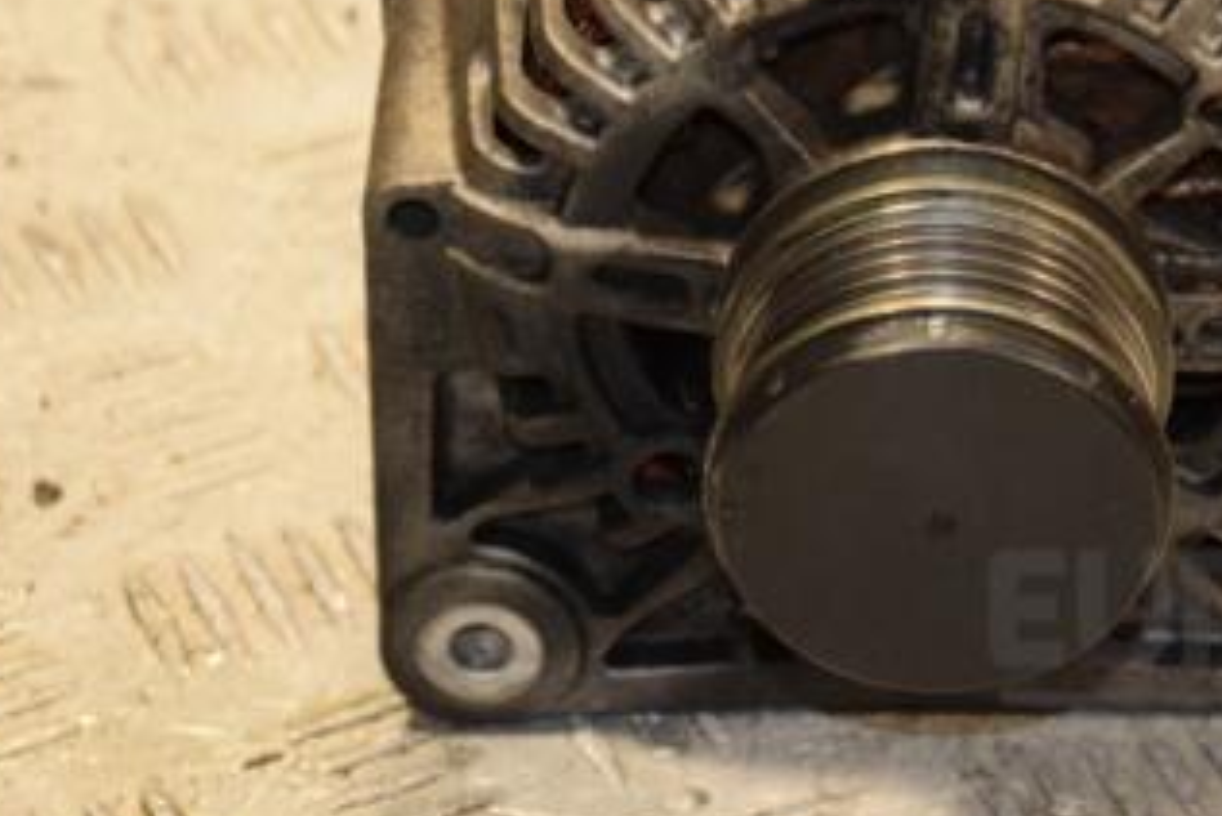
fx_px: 7742
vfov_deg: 6.0
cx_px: 916
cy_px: 93
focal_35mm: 228
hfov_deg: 9.0
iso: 800
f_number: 5.3
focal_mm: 80
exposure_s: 1/125
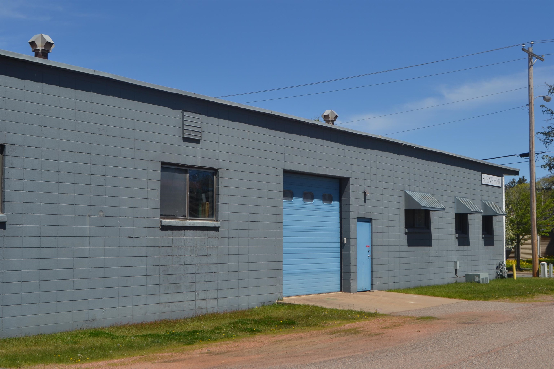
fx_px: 808
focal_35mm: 52
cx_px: 277
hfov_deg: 37.9
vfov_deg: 25.8
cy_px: 184
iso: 100
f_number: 8
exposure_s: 1/250
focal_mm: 35
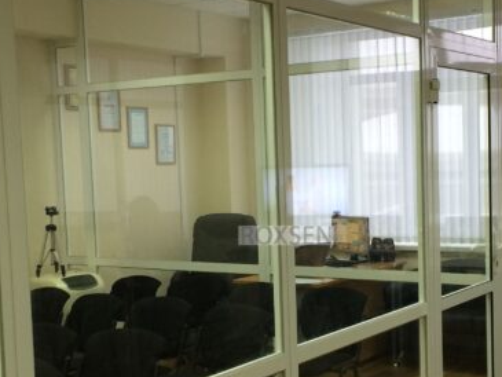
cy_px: 235
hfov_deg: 31.6
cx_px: 286
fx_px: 885
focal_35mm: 61
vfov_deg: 24.0
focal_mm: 4.15
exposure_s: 1/33
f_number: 2.2
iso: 40
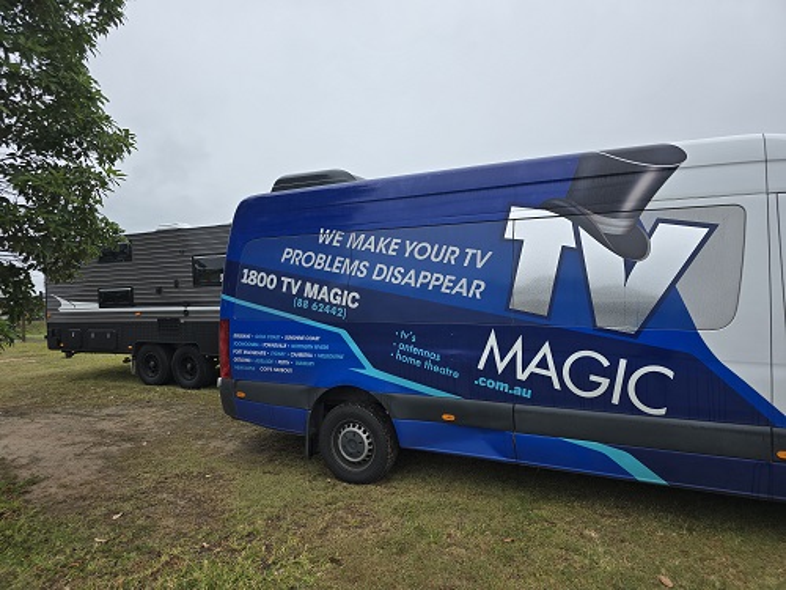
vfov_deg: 58.9
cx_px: 393
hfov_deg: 73.9
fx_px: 522
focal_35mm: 23
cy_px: 295
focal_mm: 6.3
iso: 12
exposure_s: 1/239
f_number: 1.7
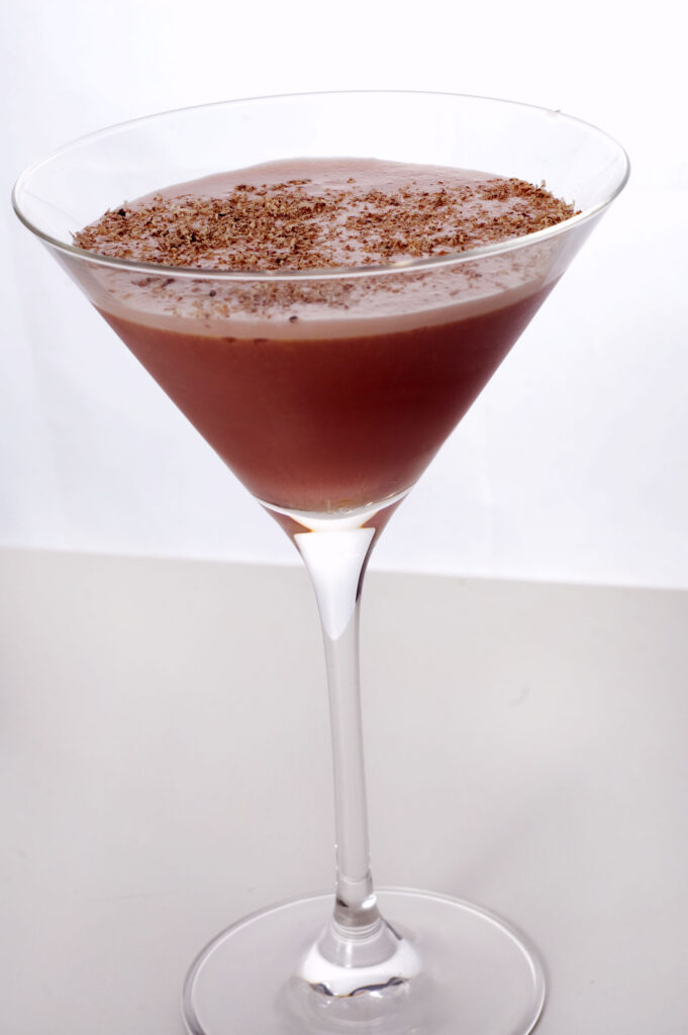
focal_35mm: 75
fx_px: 2153
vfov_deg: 27.0
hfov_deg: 18.2
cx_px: 344
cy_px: 518
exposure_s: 1/1000
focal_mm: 50
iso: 200
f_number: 10
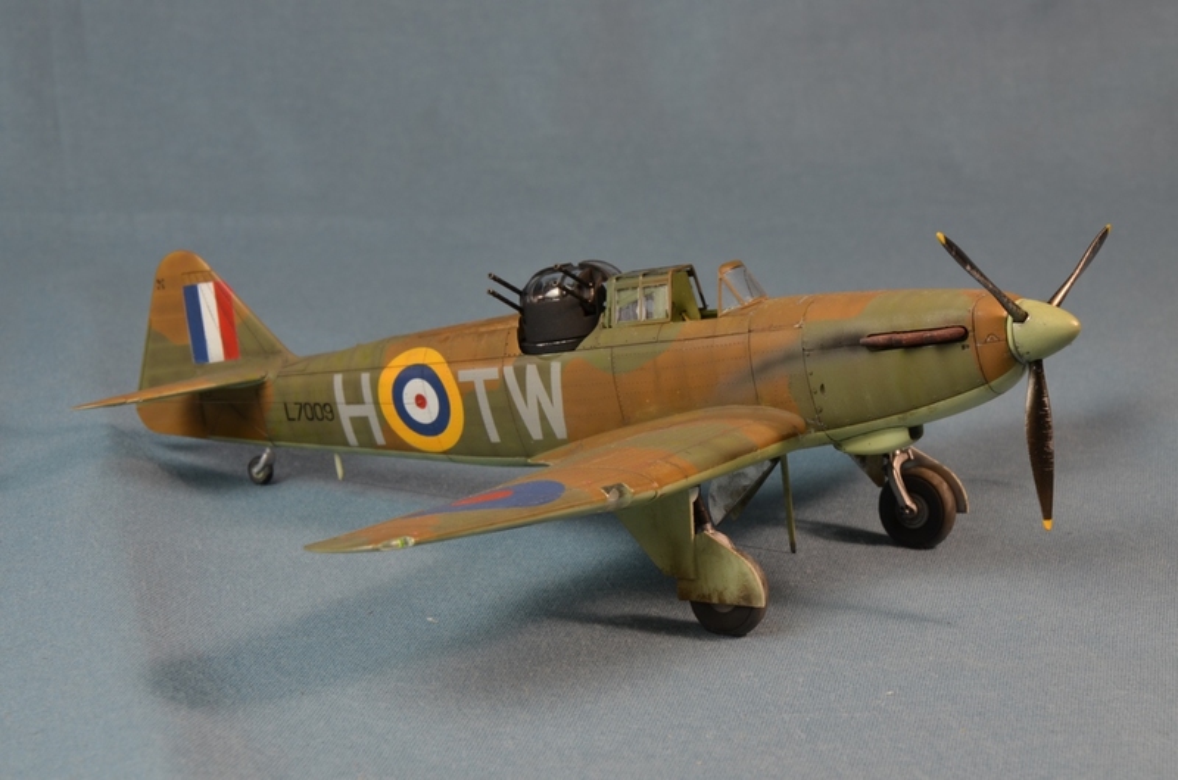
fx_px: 3919
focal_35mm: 120
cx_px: 589
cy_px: 390
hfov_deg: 17.1
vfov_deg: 11.4
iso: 200
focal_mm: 80
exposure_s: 1/3
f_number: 18
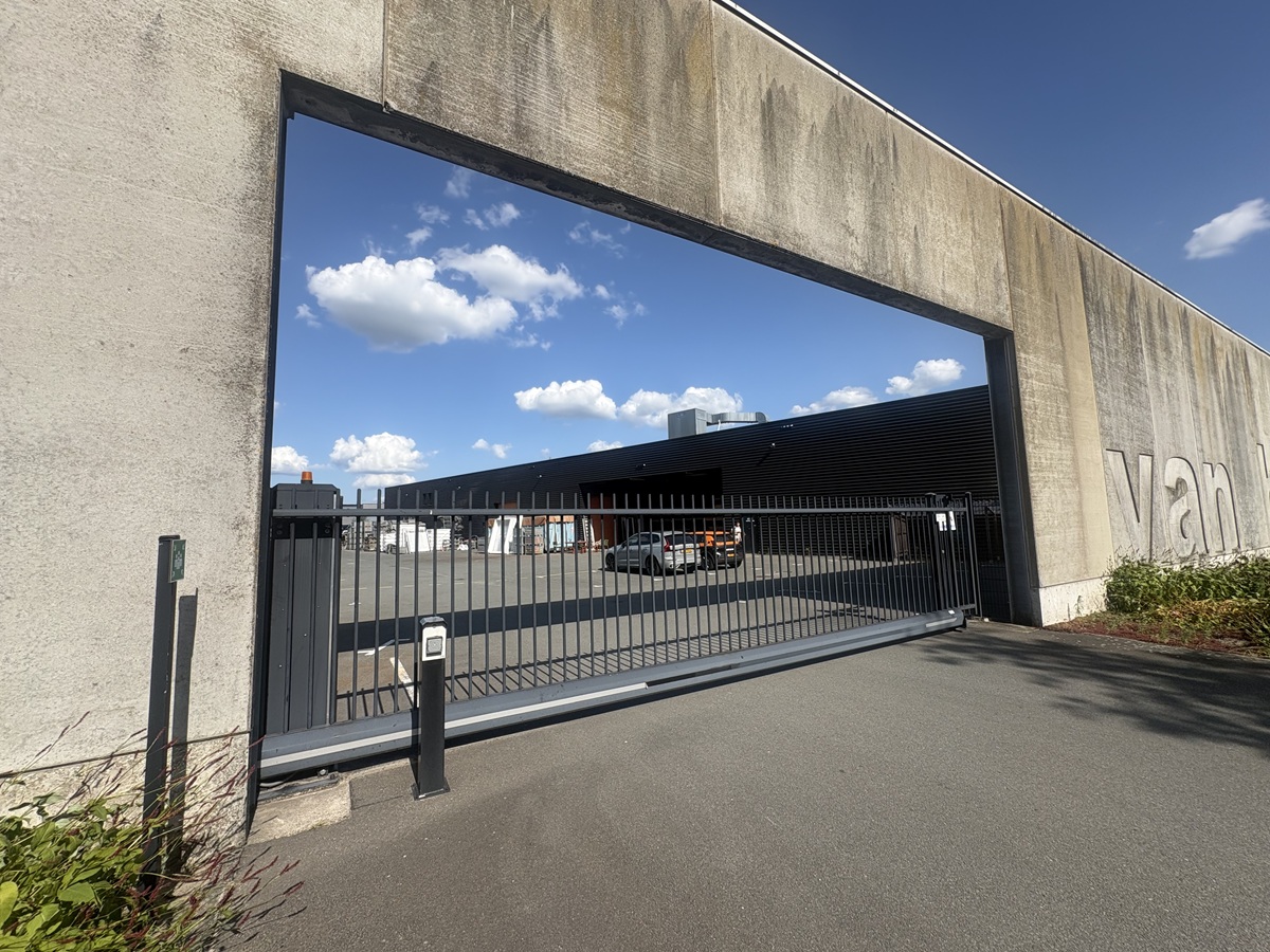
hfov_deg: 102.1
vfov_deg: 85.7
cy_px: 476
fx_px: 514
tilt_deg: +6.2
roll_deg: +1.3
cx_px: 635
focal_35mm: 14
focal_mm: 2.22
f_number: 2.2
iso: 40
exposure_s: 1/1832
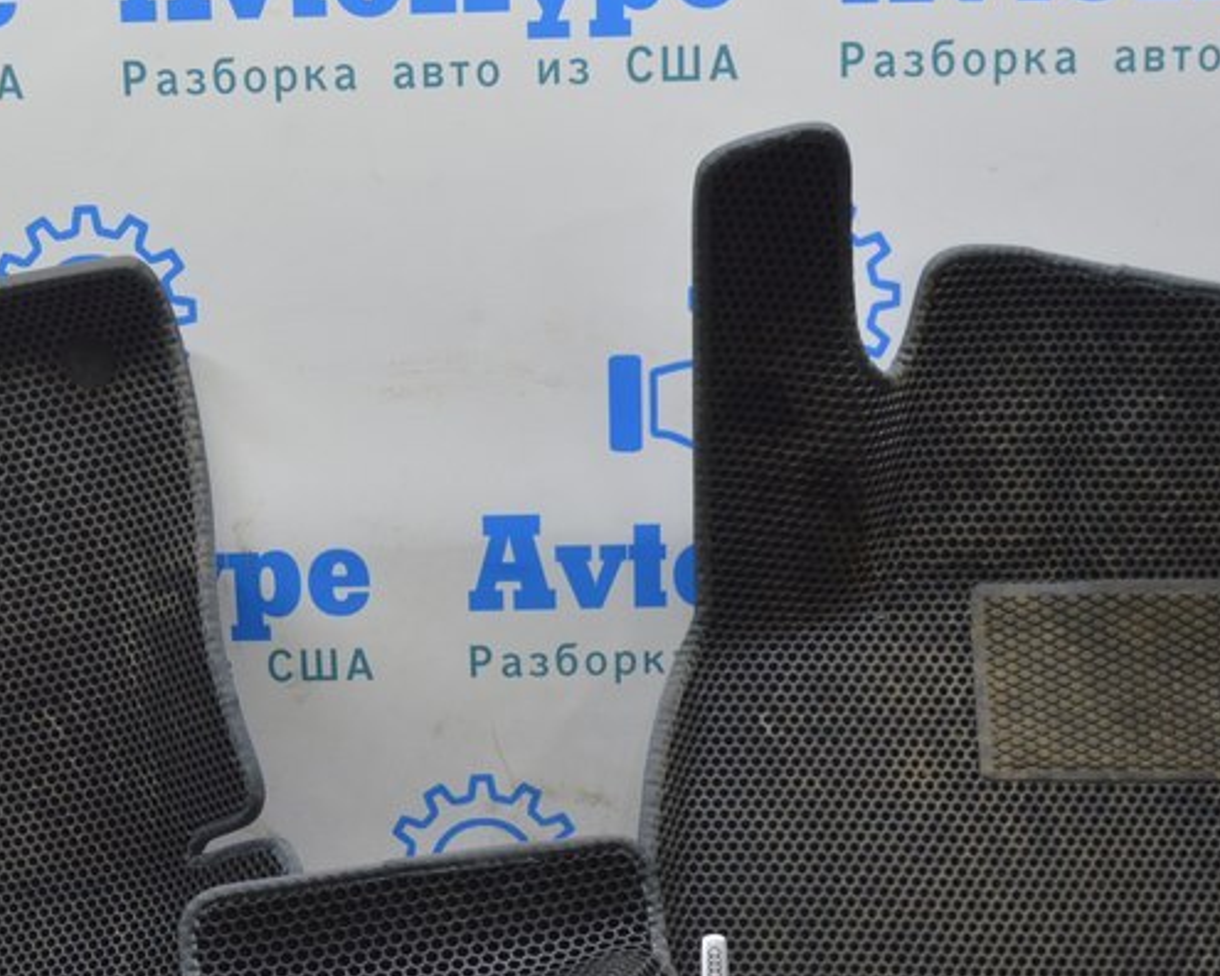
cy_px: 790
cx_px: 505
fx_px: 2311
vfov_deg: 23.5
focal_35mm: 64
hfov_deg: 29.5
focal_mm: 22
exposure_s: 1/20
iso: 400
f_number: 5.6
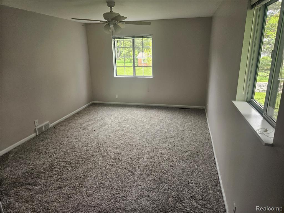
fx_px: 189
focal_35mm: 23
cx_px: 142
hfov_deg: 73.9
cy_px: 106
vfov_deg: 58.9
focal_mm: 5.4
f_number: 1.8
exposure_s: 1/207
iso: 250
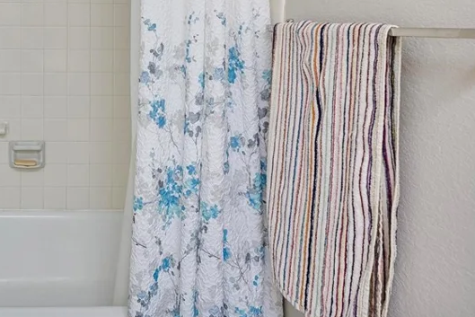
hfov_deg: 51.1
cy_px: 26
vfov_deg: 39.1
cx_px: 23
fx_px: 409
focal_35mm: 31
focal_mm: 16
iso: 320
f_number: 6.3
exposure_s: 1/6
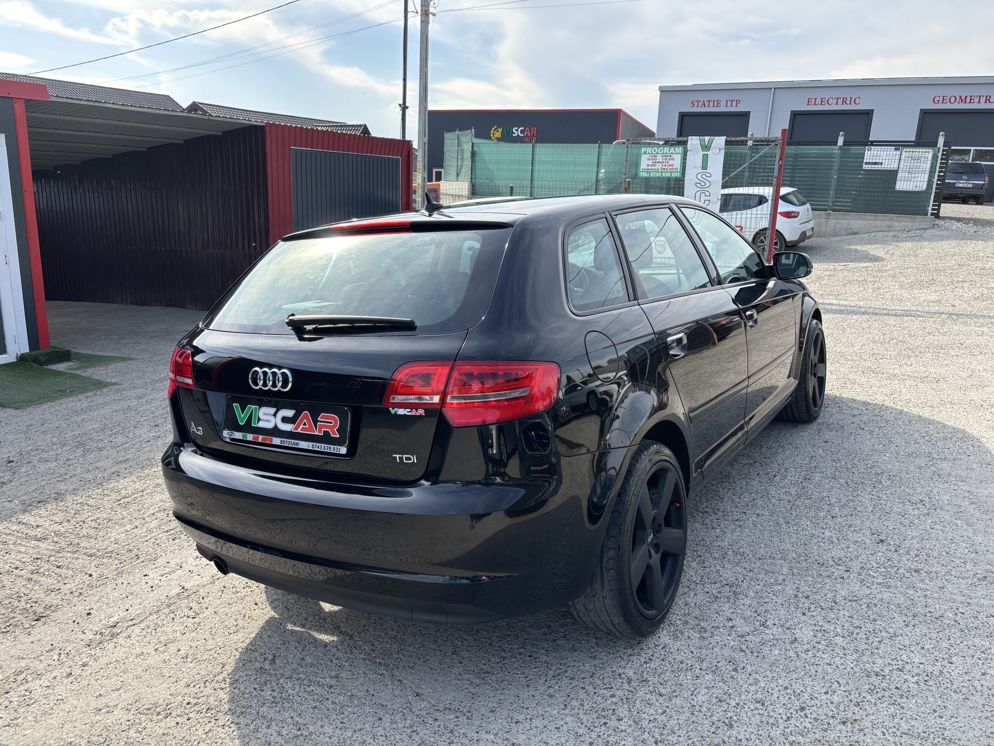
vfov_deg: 53.1
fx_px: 747
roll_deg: -3.1
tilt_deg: -12.7
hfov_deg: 67.3
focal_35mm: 26
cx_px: 497
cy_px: 373
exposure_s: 1/1047
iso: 50
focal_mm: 5.96
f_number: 1.6
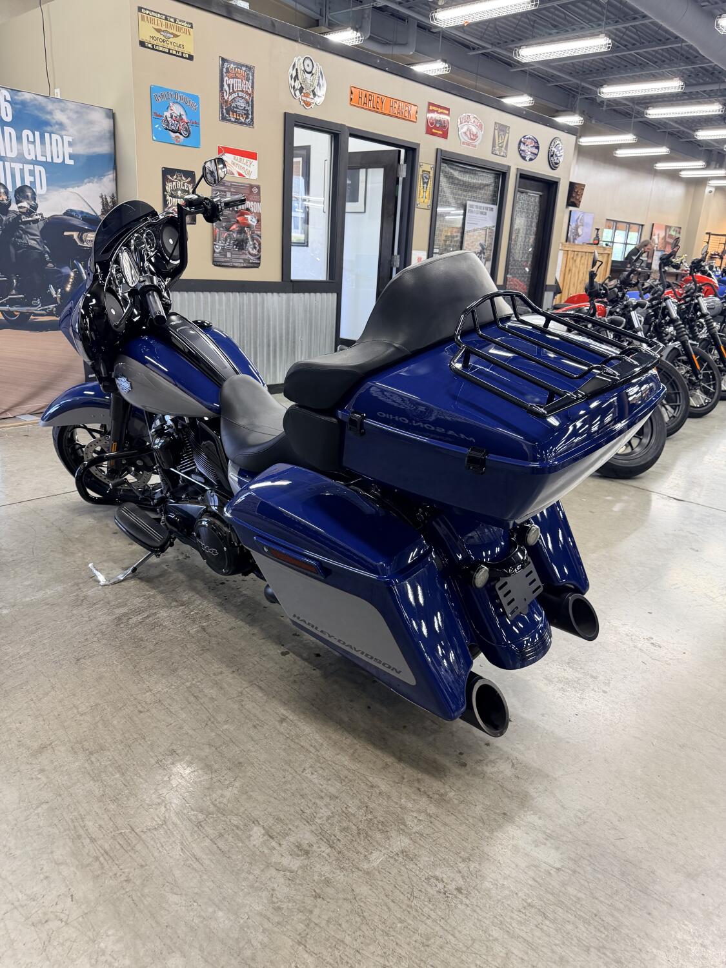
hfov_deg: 56.8
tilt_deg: -19.2
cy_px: 484
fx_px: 671
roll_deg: -3.4
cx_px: 363
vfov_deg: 71.6
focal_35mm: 24
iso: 200
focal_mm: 6.76
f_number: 1.78
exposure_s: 1/60
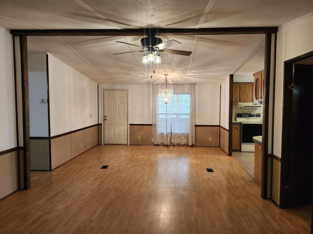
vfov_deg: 58.9
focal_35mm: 23
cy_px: 117
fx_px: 208
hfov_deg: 73.9
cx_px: 156
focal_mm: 5.54
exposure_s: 1/120
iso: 320
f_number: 1.8
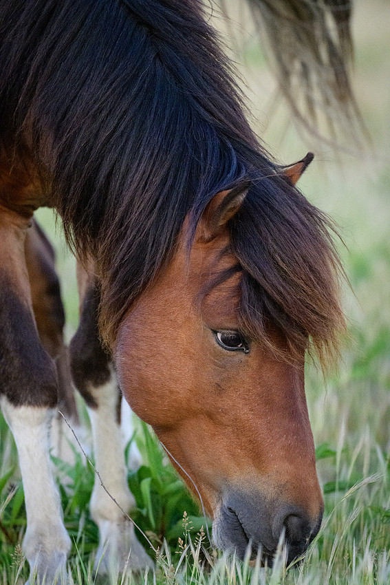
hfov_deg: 2.3
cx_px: 195
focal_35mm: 600
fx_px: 9745
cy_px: 292
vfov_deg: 3.4
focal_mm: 600
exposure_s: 1/2500
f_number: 6.3
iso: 20000
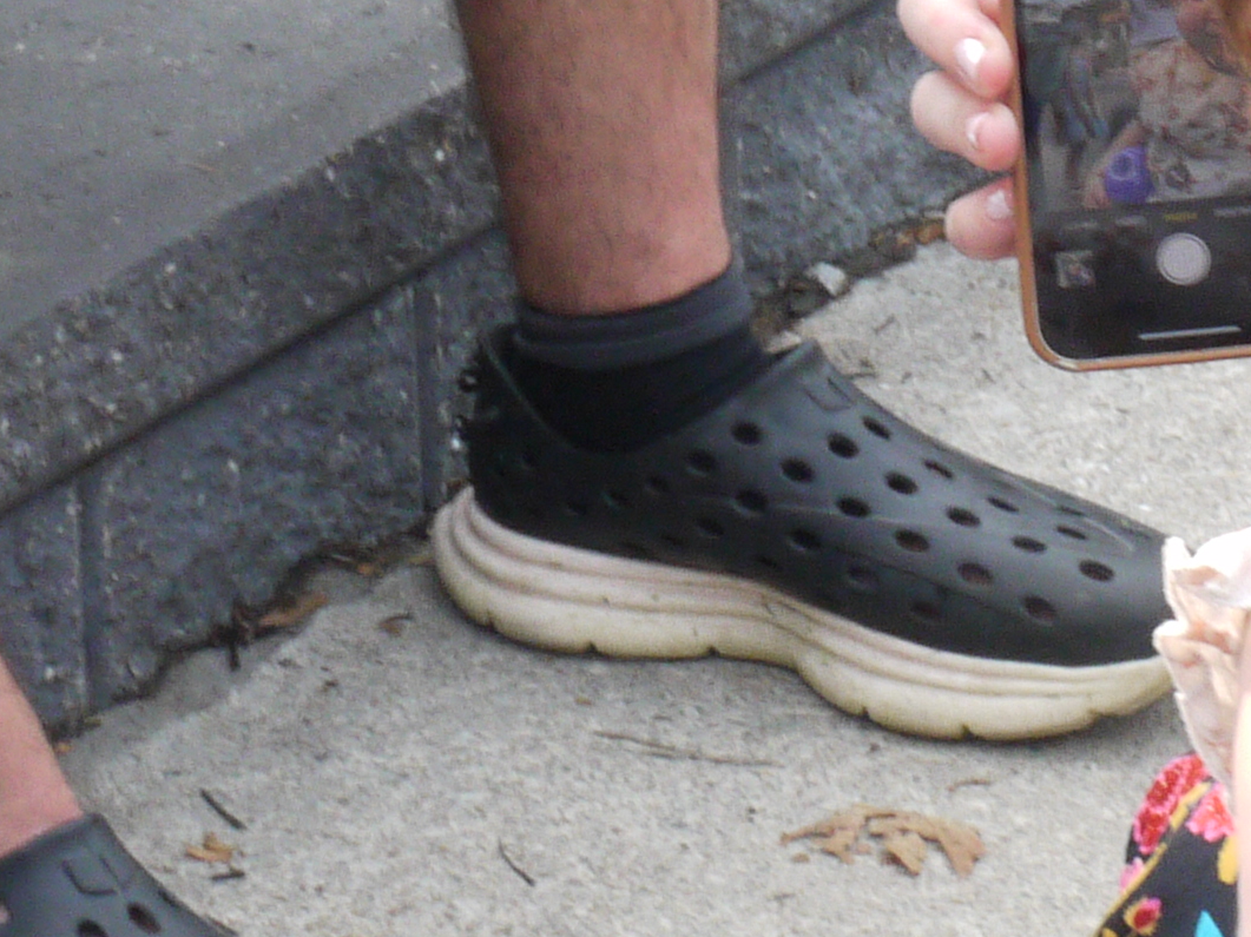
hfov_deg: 7.5
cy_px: -440
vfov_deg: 5.6
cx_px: 822
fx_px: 9538
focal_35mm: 264
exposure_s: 1/125
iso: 640
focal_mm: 35
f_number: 14
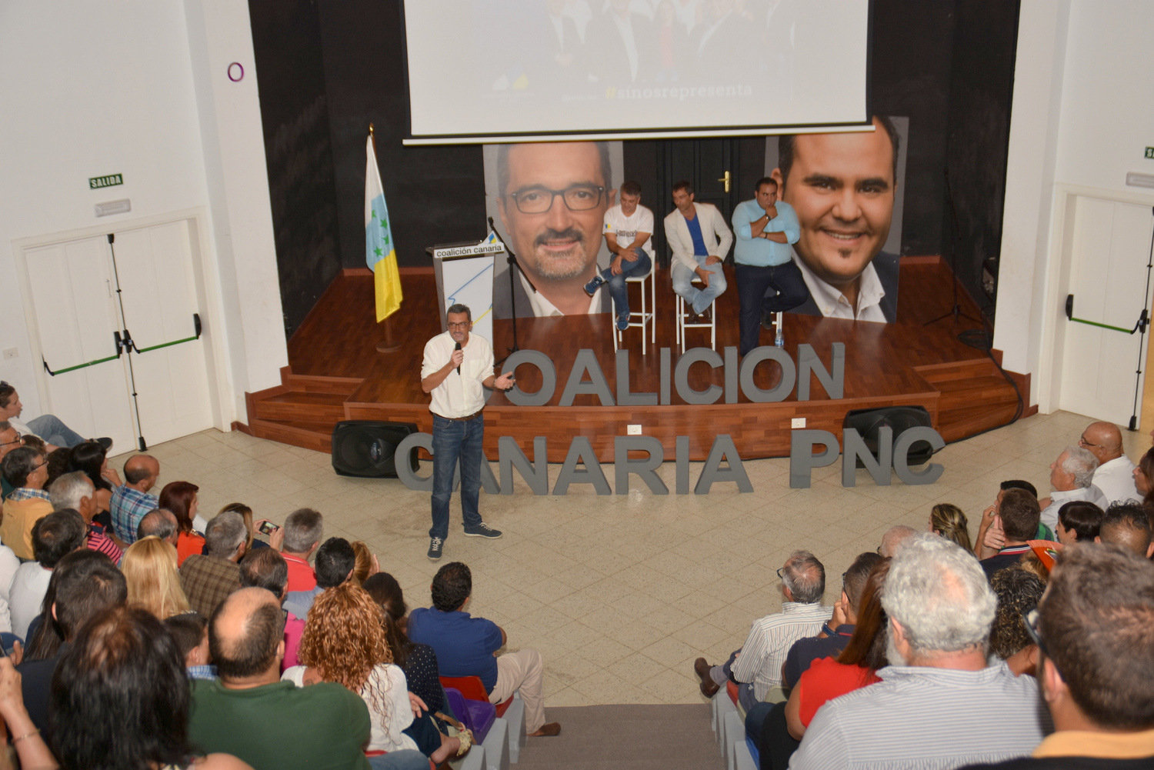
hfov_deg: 41.1
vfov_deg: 28.1
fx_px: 1539
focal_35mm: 48
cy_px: 385
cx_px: 577
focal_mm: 32
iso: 100
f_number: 4.2
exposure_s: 1/60
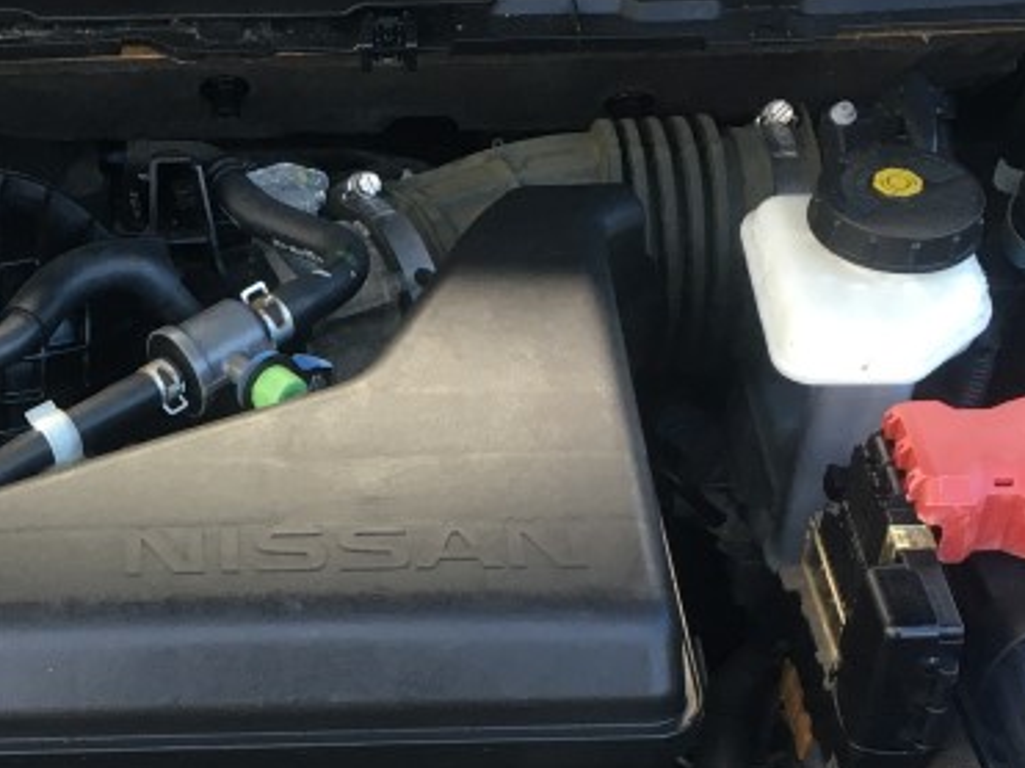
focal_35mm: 80
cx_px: 218
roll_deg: -0.4
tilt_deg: -43.4
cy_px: 716
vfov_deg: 18.1
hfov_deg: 24.1
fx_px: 2368
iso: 25
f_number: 2.2
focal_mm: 4.15
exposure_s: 1/30
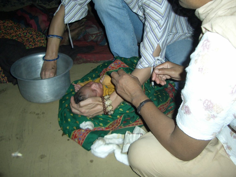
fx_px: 239
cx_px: 118
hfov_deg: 52.6
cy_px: 88
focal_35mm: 35
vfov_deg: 40.7
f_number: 2.6
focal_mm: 5.8
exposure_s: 1/60
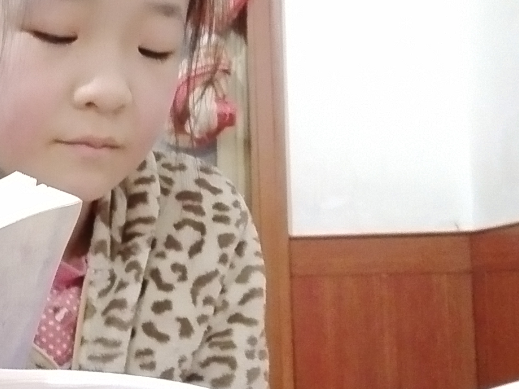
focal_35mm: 73
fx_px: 1094
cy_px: 234
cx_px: -18
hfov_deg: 25.2
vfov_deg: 20.1
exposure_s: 1/16.7
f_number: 2
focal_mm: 3.87
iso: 861
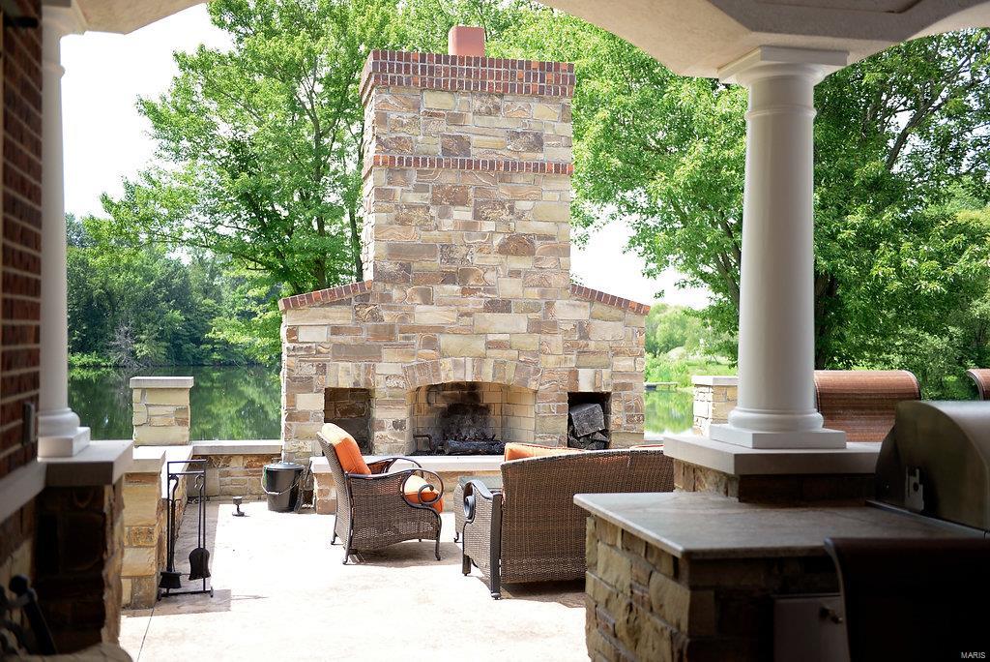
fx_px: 1101
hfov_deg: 48.4
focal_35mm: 40
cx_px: 495
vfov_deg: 33.4
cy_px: 331
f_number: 2.8
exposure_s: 1/1600
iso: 400
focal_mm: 40
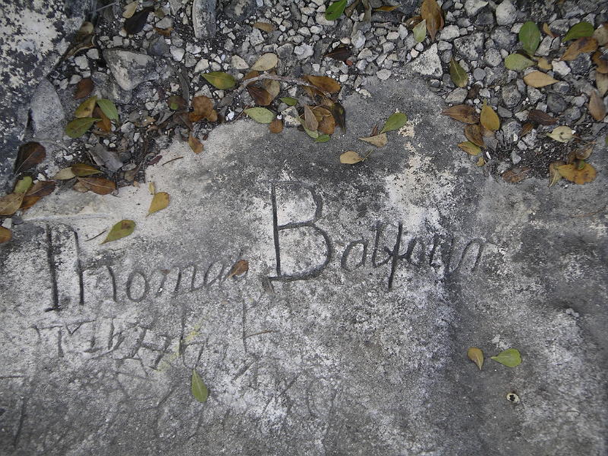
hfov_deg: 20.0
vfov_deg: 15.1
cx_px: 304
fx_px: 1721
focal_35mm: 98
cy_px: 228
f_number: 3.8
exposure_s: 1/164
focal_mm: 20.4
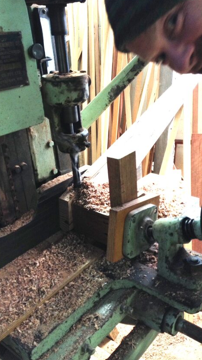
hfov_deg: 30.4
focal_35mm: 39
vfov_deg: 51.6
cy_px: 178
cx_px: 118
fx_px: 371
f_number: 2.4
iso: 125
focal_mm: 4.28
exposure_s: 1/20
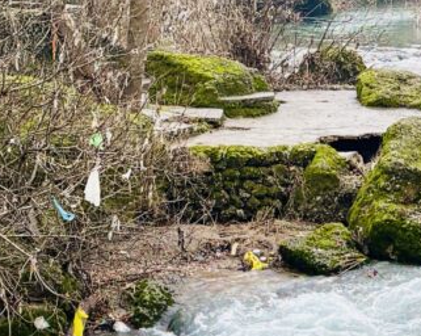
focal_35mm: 95
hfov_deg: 19.0
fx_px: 1182
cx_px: 514
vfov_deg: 15.9
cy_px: 22
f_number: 1.6
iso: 50
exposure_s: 1/861
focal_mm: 5.96
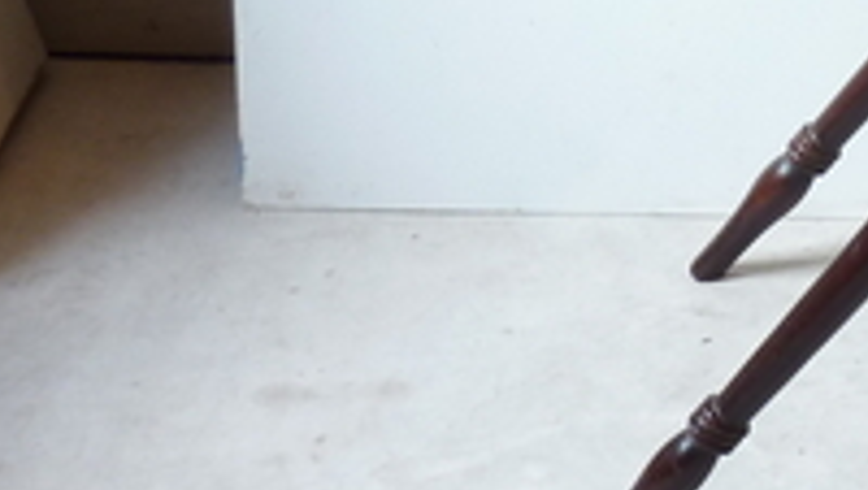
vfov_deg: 8.2
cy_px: -152
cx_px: 1111
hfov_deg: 14.1
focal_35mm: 147
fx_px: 3387
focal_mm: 7.3
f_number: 3.7
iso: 125
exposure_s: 1/30
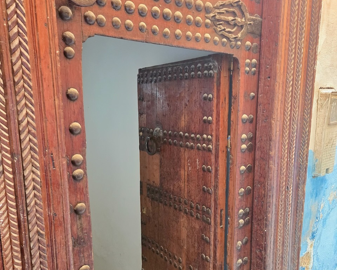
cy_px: 156
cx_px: 168
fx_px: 299
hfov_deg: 58.8
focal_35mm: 30
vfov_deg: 48.3
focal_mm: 5.4
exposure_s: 1/100
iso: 640
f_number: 1.8
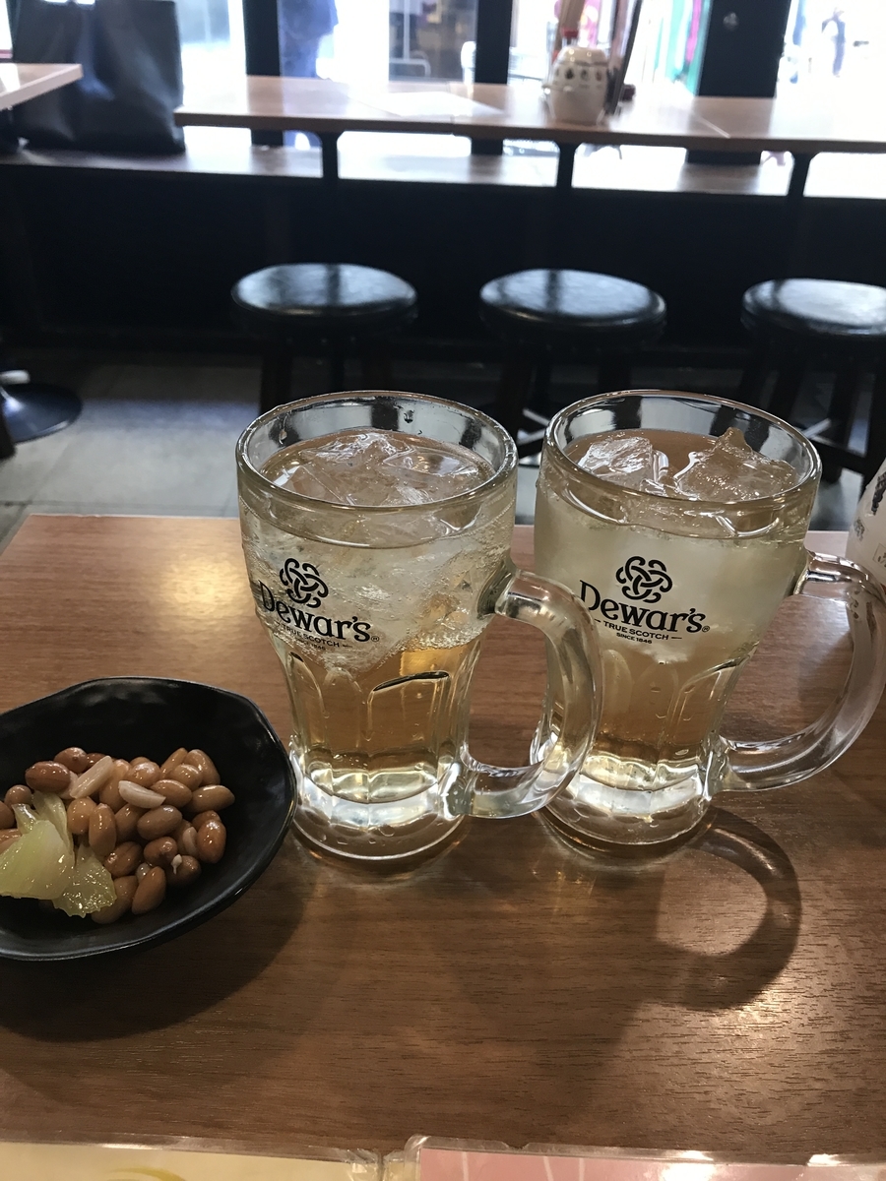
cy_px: 590
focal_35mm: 28
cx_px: 443
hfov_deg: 49.7
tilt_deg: -31.9
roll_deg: -3.9
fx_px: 956
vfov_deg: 63.4
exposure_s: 1/15
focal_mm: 3.99
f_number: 1.8
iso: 40
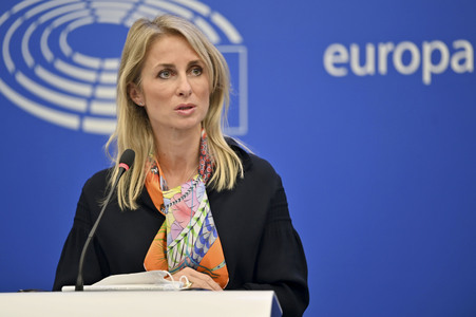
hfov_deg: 10.3
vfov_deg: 6.9
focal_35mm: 200
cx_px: 238
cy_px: 158
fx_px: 2642
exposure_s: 1/100
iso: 400
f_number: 2.8
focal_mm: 200
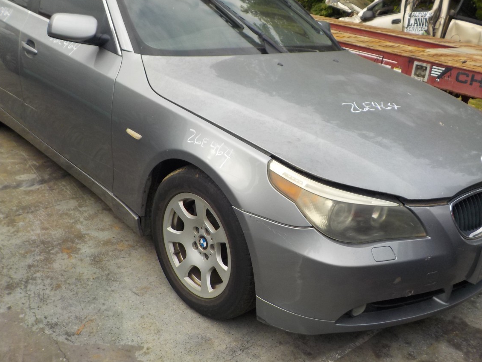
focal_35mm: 34
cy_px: 172
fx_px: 473
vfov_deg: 41.8
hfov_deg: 53.9
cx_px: 263
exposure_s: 1/400
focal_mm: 4.1
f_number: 3.3
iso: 125
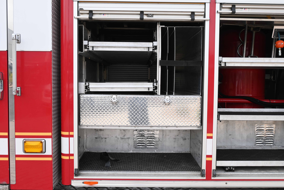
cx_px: 142
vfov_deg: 40.0
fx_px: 260
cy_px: 95
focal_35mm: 33
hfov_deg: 57.2
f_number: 6.3
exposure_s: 1/160
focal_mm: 22
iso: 100
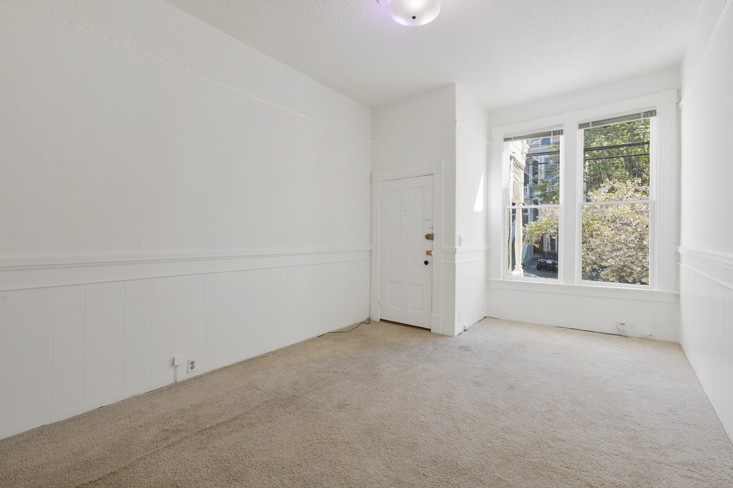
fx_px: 315
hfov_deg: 98.6
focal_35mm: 16
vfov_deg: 75.4
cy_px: 244
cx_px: 366
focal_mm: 15.5
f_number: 11
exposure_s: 1/125
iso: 400
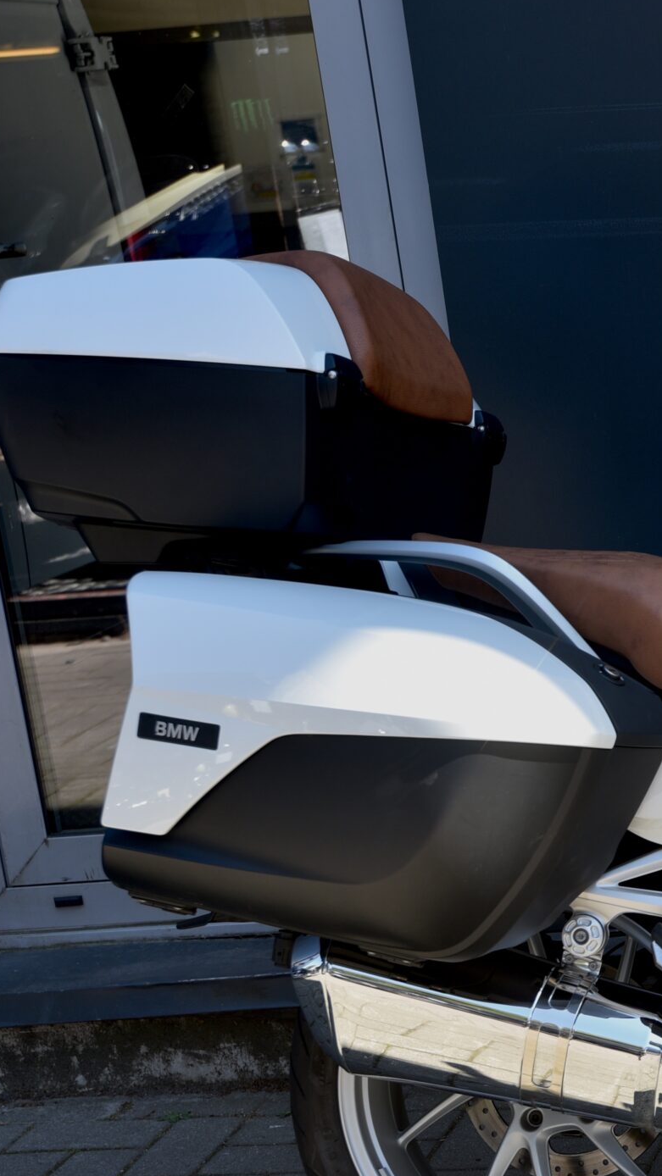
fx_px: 2714
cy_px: 700
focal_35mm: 87
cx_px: 1052
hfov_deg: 13.0
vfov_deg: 24.4
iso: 100
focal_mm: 45
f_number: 5
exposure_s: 1/100
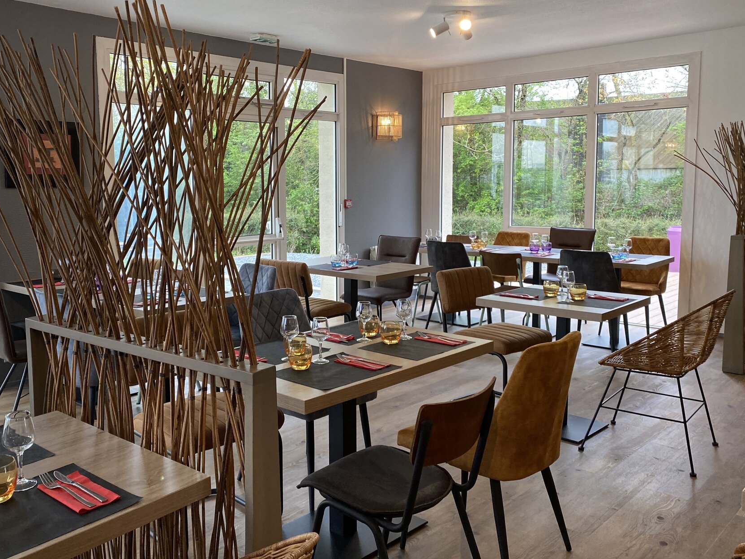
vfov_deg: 44.1
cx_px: 316
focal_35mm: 32
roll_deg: +0.9
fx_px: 689
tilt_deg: -5.2
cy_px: 258
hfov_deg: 56.6
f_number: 1.8
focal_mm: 4.25
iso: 125
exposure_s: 1/117
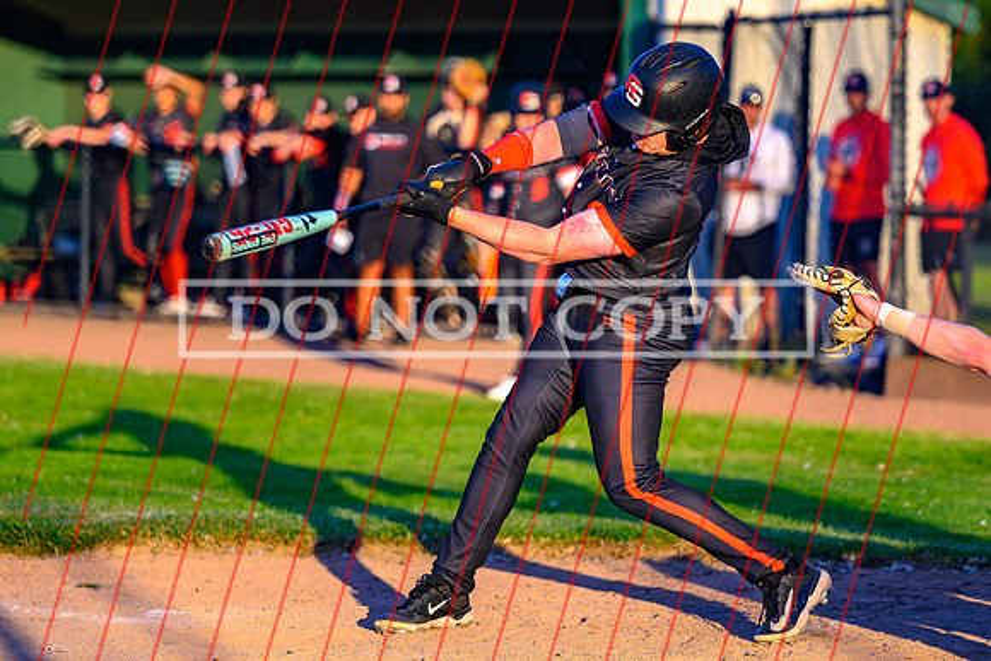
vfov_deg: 6.9
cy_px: 276
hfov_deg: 10.4
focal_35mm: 198
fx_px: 5449
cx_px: 631
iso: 640
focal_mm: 130
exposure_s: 1/3200
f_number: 2.8
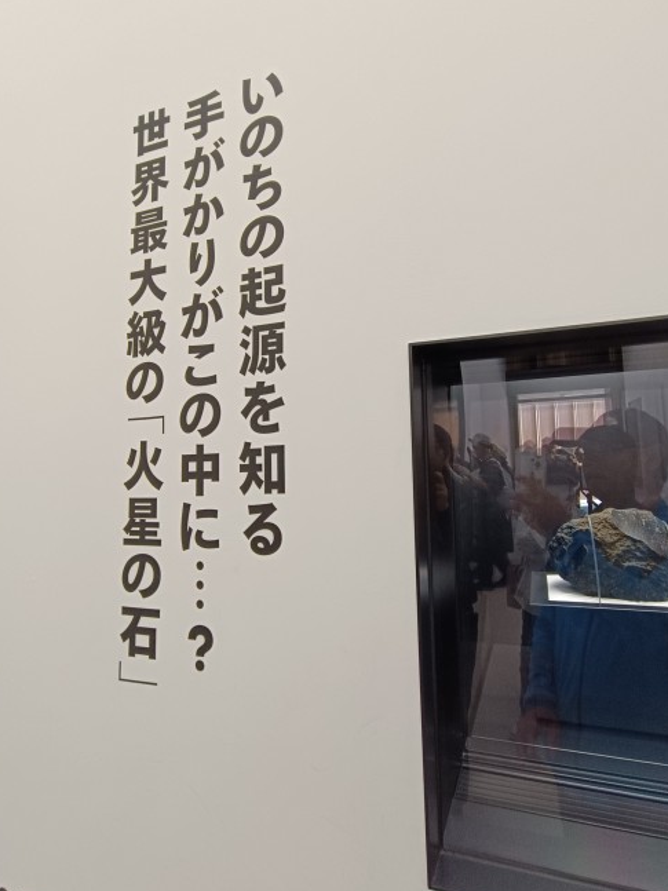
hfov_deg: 68.4
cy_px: 421
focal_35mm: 19
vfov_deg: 84.6
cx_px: 377
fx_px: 489
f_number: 2.2
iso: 112
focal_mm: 1.66
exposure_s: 1/100
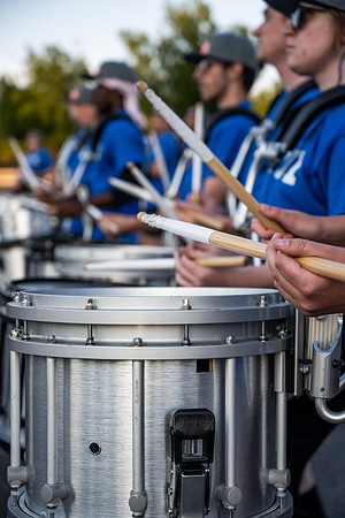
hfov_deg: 22.6
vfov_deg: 33.4
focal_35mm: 60
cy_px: 259
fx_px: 862
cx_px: 172
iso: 500
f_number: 4
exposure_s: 1/640
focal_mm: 60
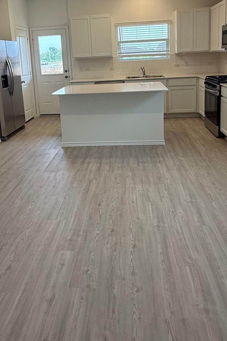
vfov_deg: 60.0
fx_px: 284
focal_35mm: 30
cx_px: 106
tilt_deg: -8.6
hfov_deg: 43.6
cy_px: 105
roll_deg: +3.0
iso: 125
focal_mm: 2.22
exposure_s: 1/120
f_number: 2.2
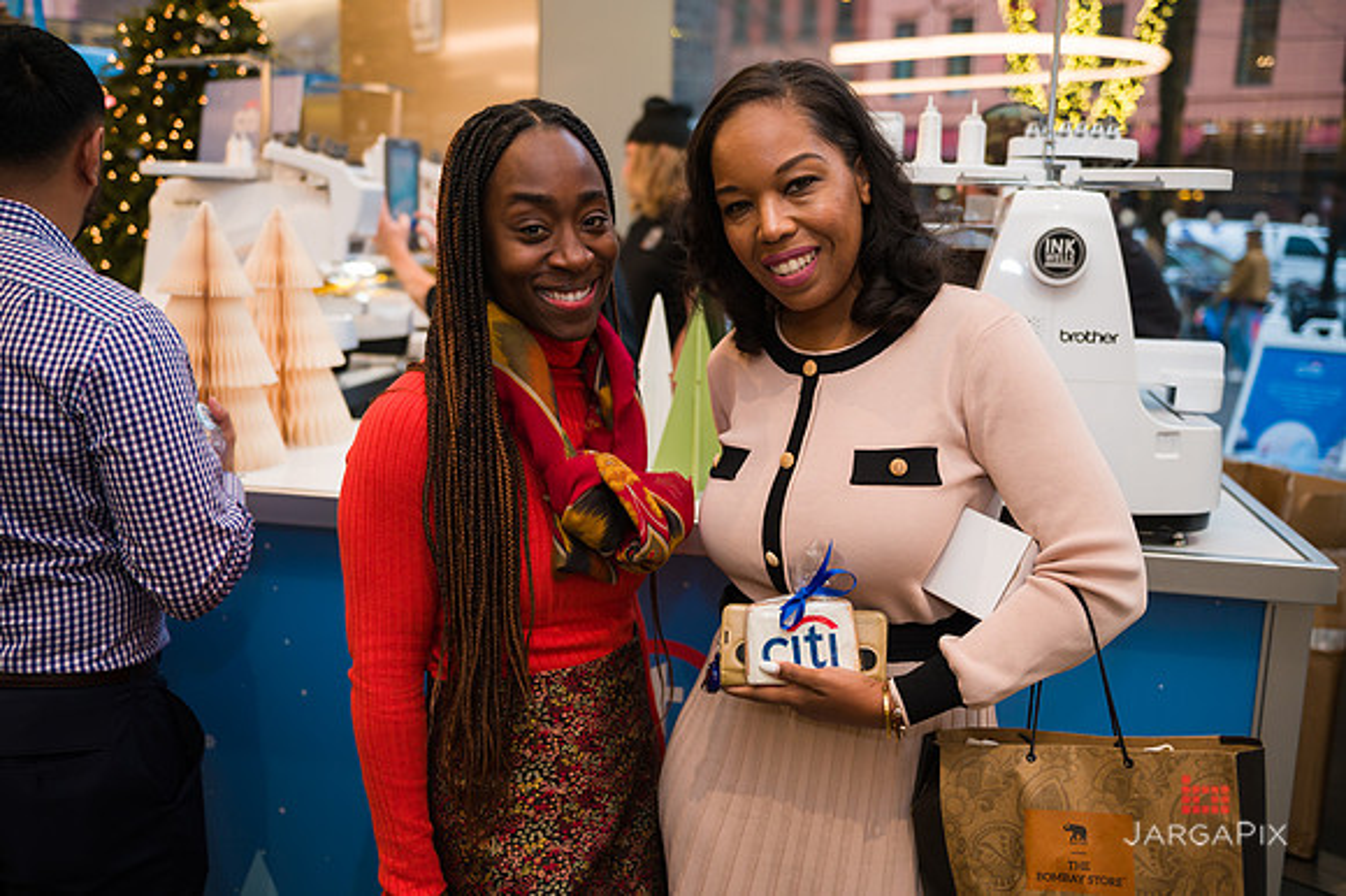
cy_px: 448
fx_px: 1308
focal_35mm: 35
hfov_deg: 54.5
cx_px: 673
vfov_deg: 37.8
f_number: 3.2
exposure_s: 1/125
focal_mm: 35
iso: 400
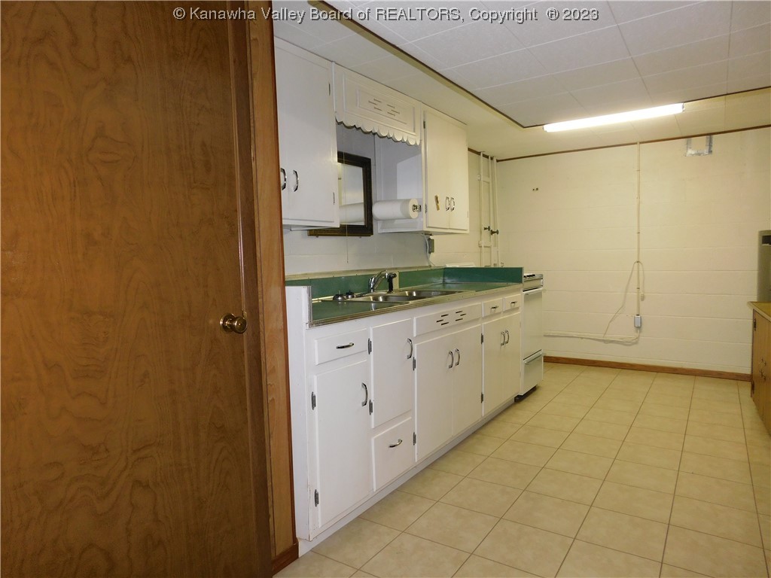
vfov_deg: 58.9
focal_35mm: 23
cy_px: 289
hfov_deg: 73.9
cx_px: 386
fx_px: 512
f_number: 3
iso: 200
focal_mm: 4
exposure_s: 1/30
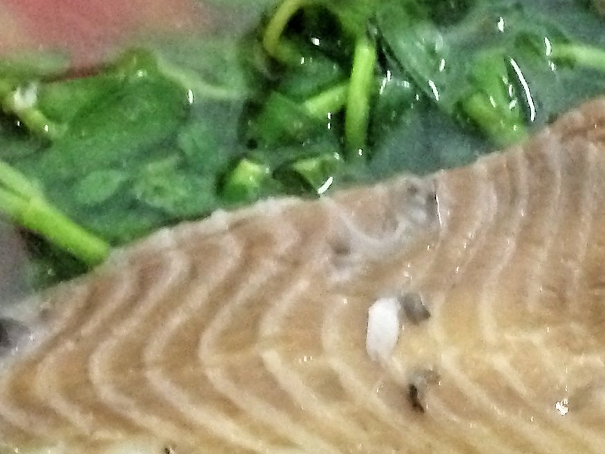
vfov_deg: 11.9
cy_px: 502
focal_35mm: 123
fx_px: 2150
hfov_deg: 16.0
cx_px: 410
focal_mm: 4.12
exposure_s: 1/15
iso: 500
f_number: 2.4
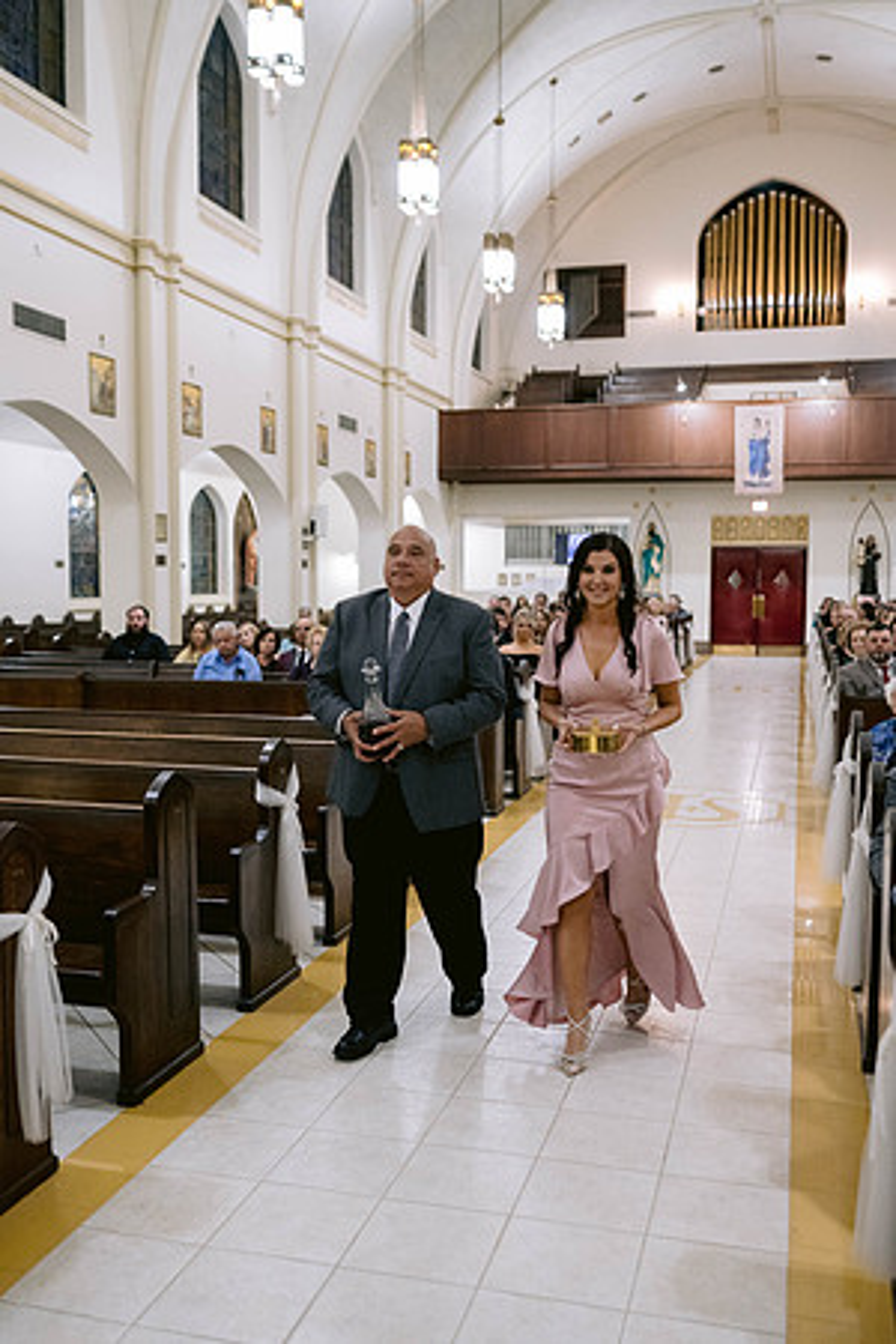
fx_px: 1307
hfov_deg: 37.9
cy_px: 672
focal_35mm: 35
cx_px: 448
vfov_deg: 54.4
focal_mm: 35
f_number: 2.5
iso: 3200
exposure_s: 1/100
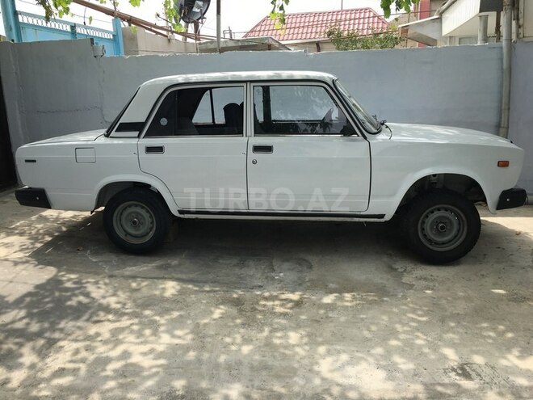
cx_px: 266
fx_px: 447
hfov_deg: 61.7
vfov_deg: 48.2
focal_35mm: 29
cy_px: 200
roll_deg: +1.8
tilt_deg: -14.3
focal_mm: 4.15
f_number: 2.2
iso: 25
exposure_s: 1/651
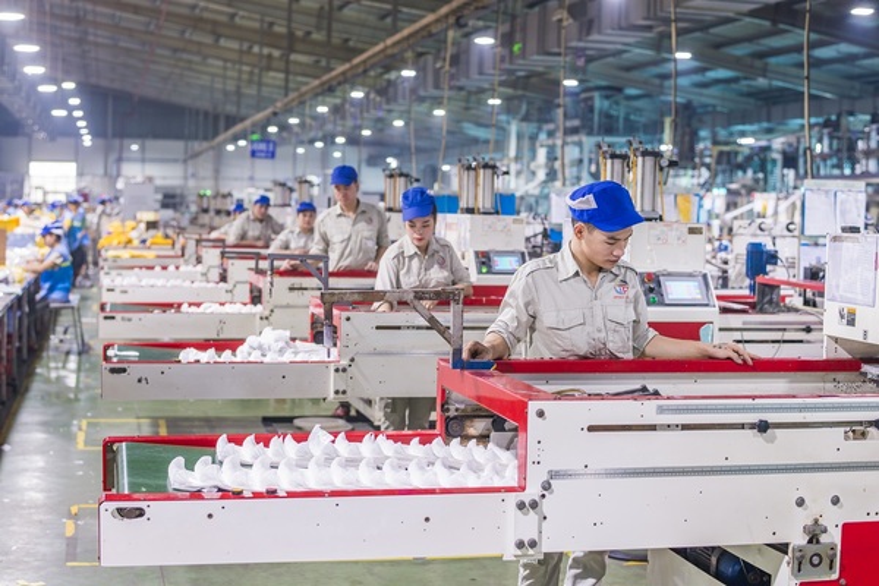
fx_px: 1416
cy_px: 293
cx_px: 440
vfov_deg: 23.4
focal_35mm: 58
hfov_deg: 34.5
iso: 640
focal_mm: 58
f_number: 3.2
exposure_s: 1/60
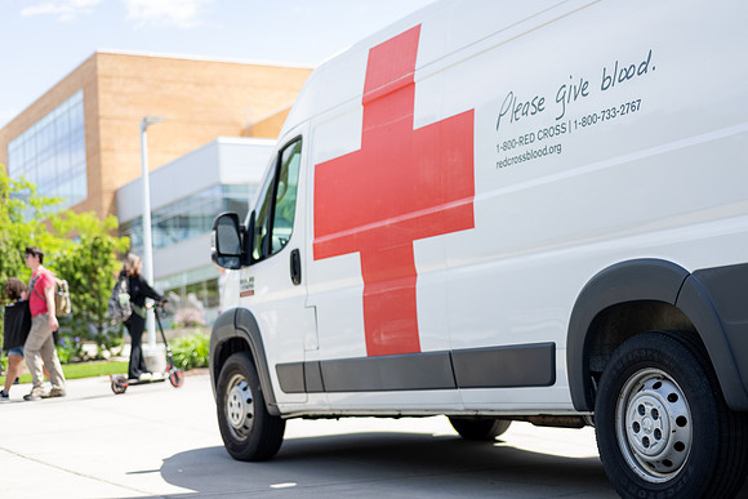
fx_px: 1247
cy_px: 250
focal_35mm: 60
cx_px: 374
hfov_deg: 33.4
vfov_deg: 22.6
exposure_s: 1/640
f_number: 2.8
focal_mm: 60
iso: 100
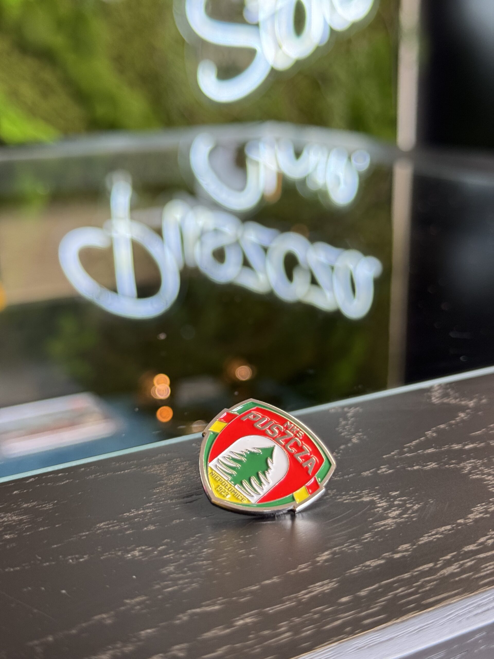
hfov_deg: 30.3
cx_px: 247
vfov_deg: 39.7
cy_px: 330
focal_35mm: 48
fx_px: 913
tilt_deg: -16.4
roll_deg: +1.2
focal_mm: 6.76
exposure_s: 1/52
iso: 125
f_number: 1.78
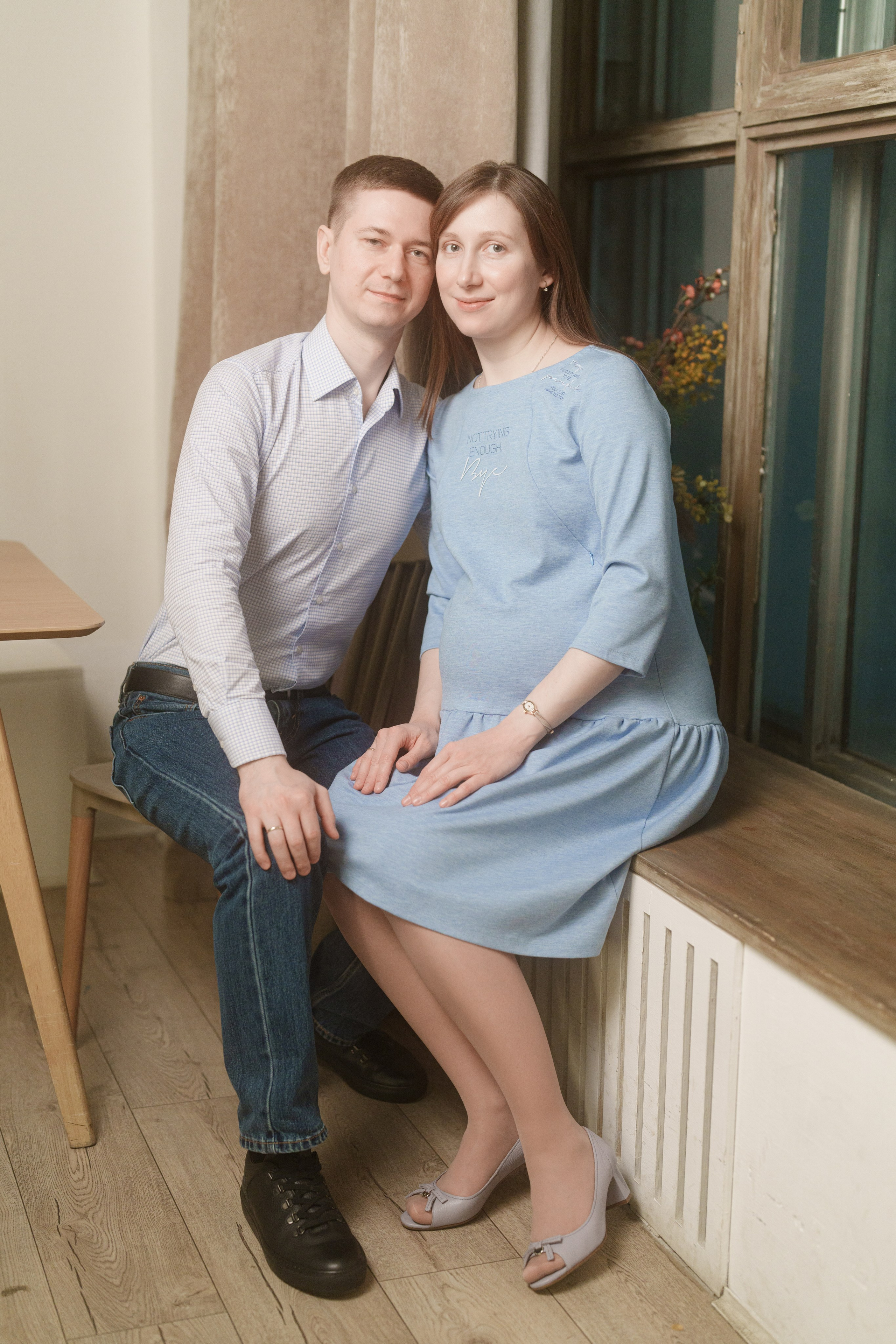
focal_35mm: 50
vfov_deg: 39.6
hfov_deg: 27.0
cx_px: 448
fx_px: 1867
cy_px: 672
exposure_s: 1/60
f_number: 2
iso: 1000
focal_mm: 50
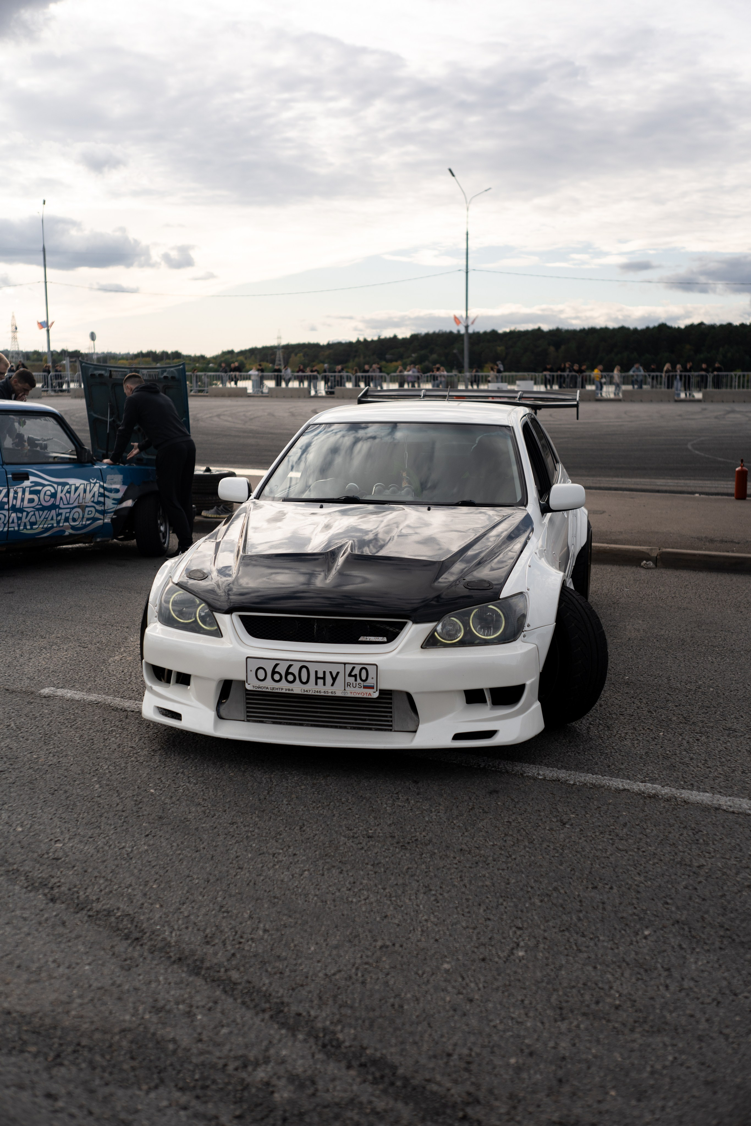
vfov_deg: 54.4
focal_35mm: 35
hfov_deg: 37.9
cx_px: 376
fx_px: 1095
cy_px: 563
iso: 100
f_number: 2.5
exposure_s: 1/1600
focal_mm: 35
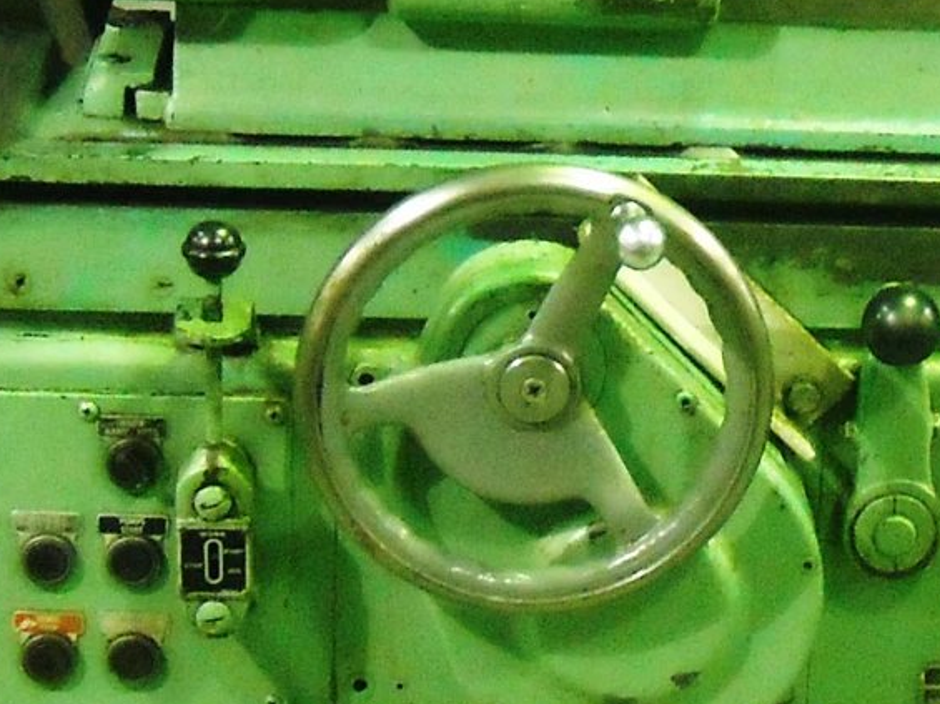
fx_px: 3365
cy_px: 378
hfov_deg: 15.8
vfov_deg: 11.9
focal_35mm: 124
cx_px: 762
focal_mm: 5.7
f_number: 2.8
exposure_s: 1/30
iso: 800
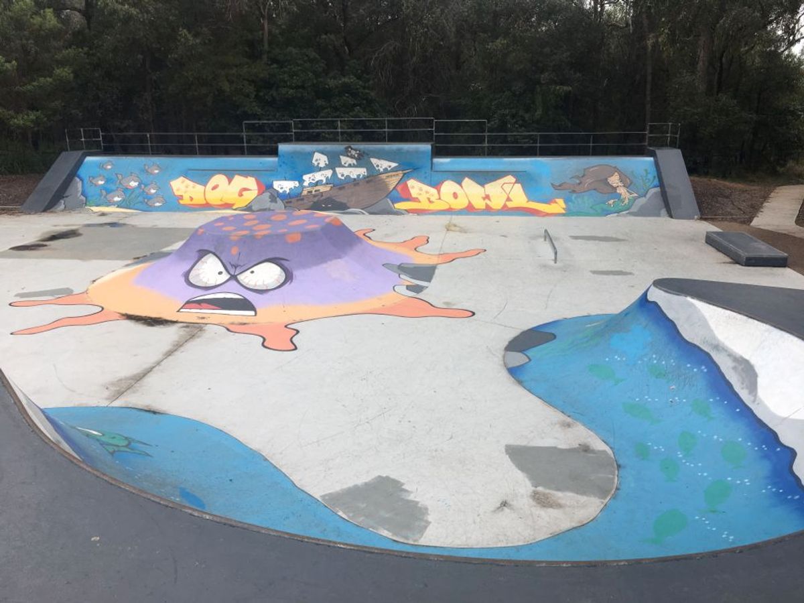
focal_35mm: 29
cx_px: 402
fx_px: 674
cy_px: 302
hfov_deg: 61.7
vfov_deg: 48.2
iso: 25
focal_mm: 4.15
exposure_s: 1/625
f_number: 2.2
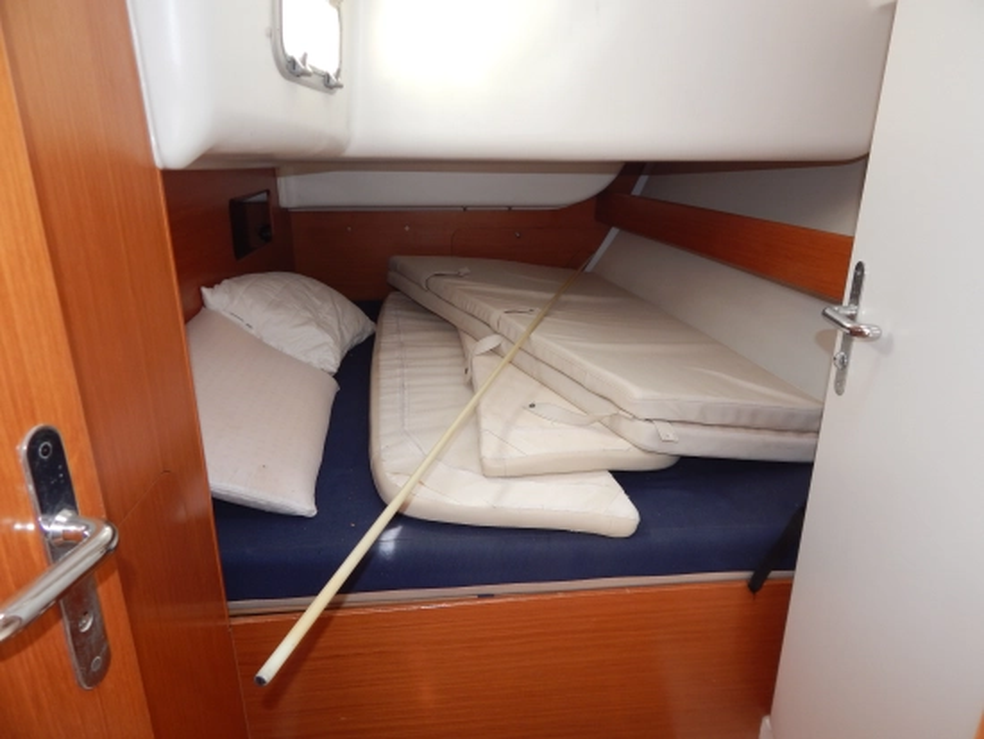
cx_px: 492
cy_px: 370
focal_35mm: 23
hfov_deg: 73.9
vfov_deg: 58.9
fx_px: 654
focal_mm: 4
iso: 125
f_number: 3
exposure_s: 1/30
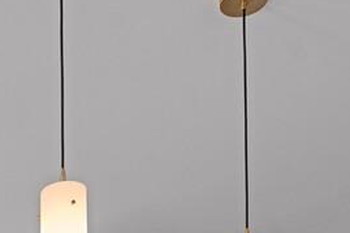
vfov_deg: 10.2
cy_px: 687
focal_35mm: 101
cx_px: -193
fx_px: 981
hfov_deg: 17.8
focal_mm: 17
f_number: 8
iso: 250
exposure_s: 1.3
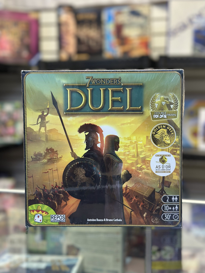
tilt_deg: -4.2
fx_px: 379
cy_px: 136
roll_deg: -0.5
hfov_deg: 30.3
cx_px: 102
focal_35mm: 48
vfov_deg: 39.7
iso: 160
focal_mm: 6.86
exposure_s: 1/60
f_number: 1.78
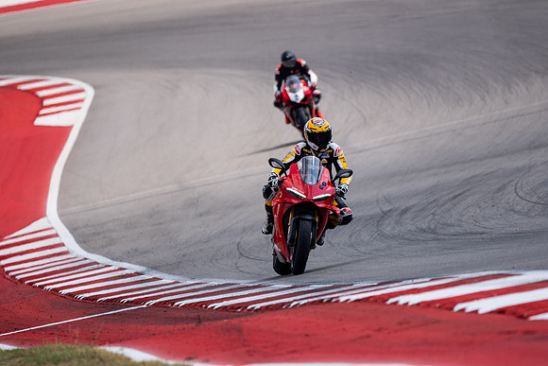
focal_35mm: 750
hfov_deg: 2.7
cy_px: 183
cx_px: 274
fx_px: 11419
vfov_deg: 1.8
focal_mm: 500
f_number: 5.6
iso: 400
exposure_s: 1/2500
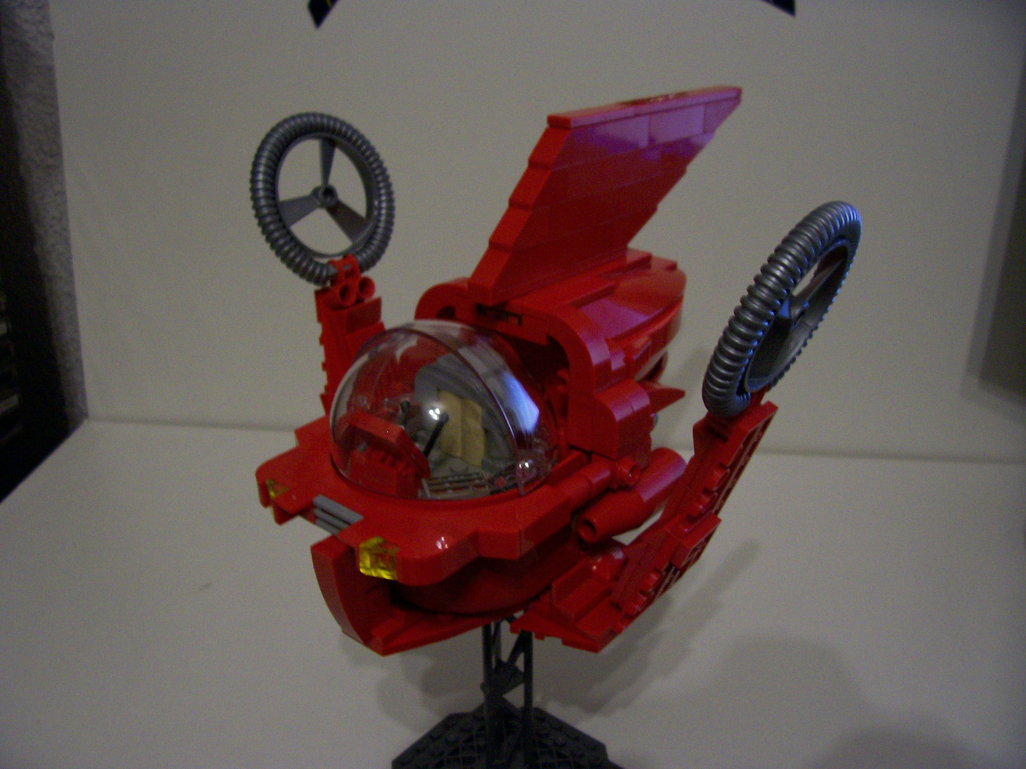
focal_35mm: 34
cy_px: 384
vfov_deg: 41.8
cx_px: 513
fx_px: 1008
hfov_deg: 54.0
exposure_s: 1/8
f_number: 2.7
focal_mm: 5.6
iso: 160
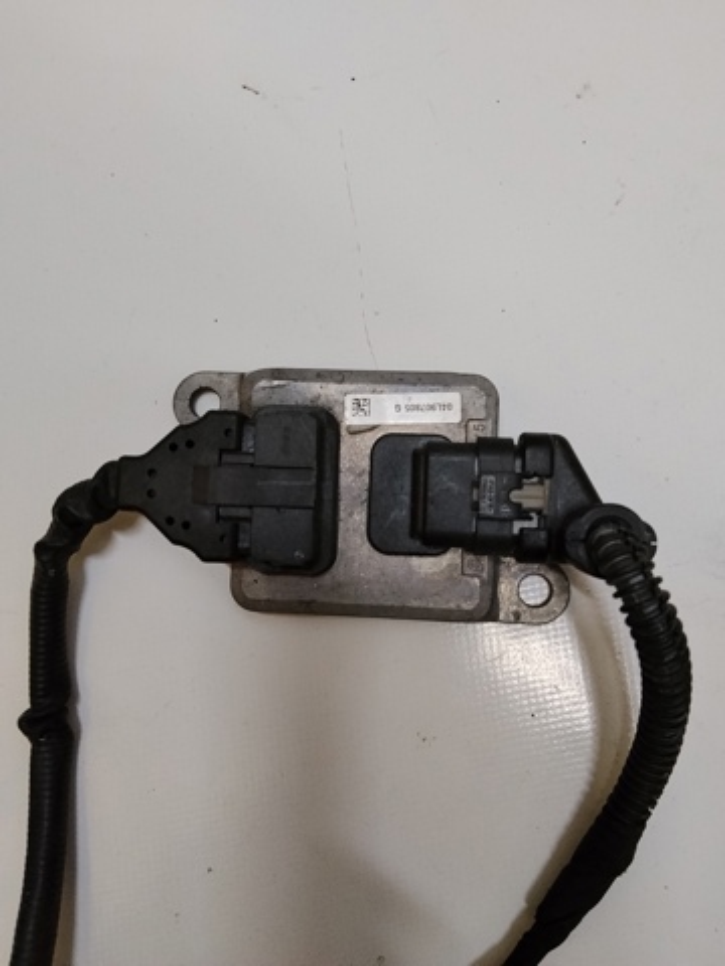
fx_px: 810
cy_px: 483
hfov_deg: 48.2
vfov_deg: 61.7
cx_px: 362
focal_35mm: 29
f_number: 1.8
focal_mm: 3.96
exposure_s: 1/50
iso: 320
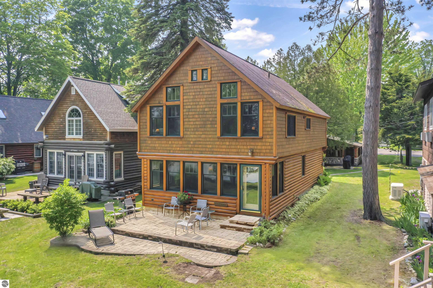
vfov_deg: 46.4
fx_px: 337
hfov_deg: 65.5
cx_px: 216
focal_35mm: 28
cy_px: 144
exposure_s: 1/400
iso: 800
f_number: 5.6
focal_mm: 10.26
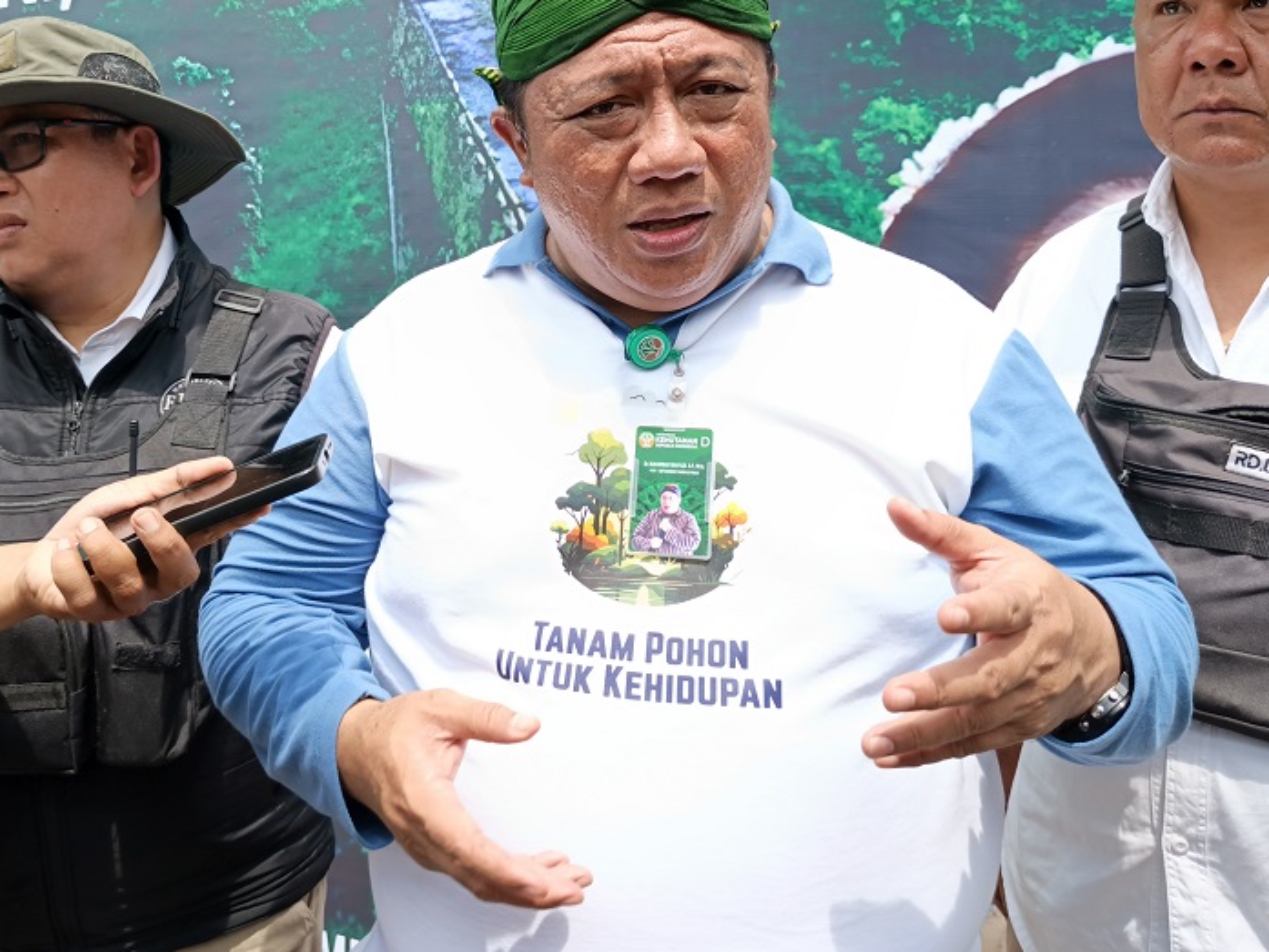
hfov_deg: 55.2
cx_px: 548
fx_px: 1210
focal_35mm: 33
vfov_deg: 42.1
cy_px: 286
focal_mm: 5.56
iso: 50
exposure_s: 1/425
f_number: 1.8
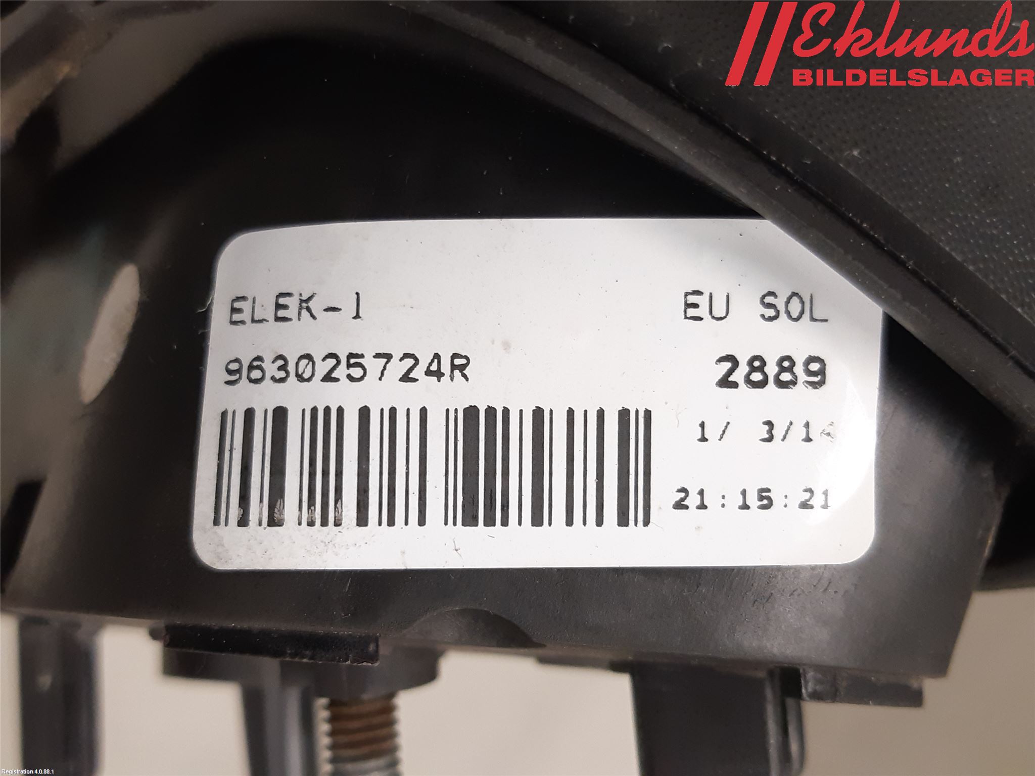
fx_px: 777
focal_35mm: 26
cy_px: 388
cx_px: 518
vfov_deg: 53.1
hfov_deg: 67.3
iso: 160
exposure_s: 1/50
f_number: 1.7
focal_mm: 3.93
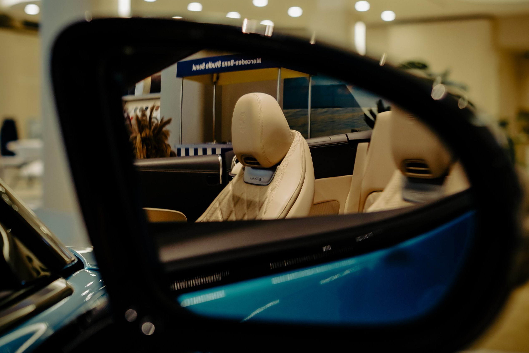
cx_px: 267
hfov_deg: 37.5
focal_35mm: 53
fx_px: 779
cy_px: 147
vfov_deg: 25.5
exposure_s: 1/125
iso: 200
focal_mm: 23
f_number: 2.8
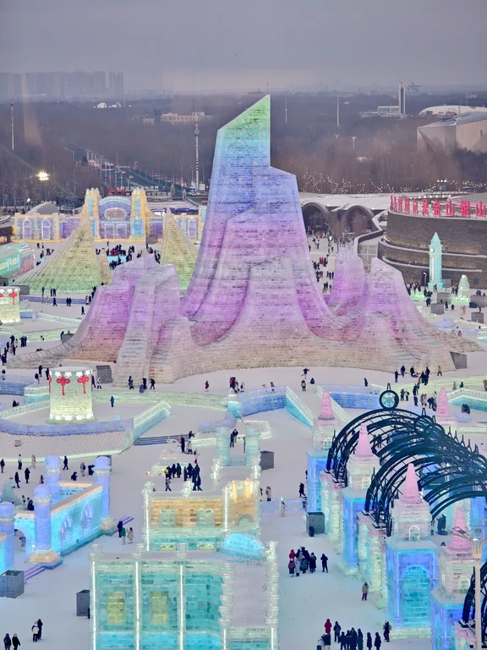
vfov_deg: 17.1
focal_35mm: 115
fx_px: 2157
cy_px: 325
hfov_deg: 12.9
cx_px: 244
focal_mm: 21.77
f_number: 2.6
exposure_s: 1/100
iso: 500
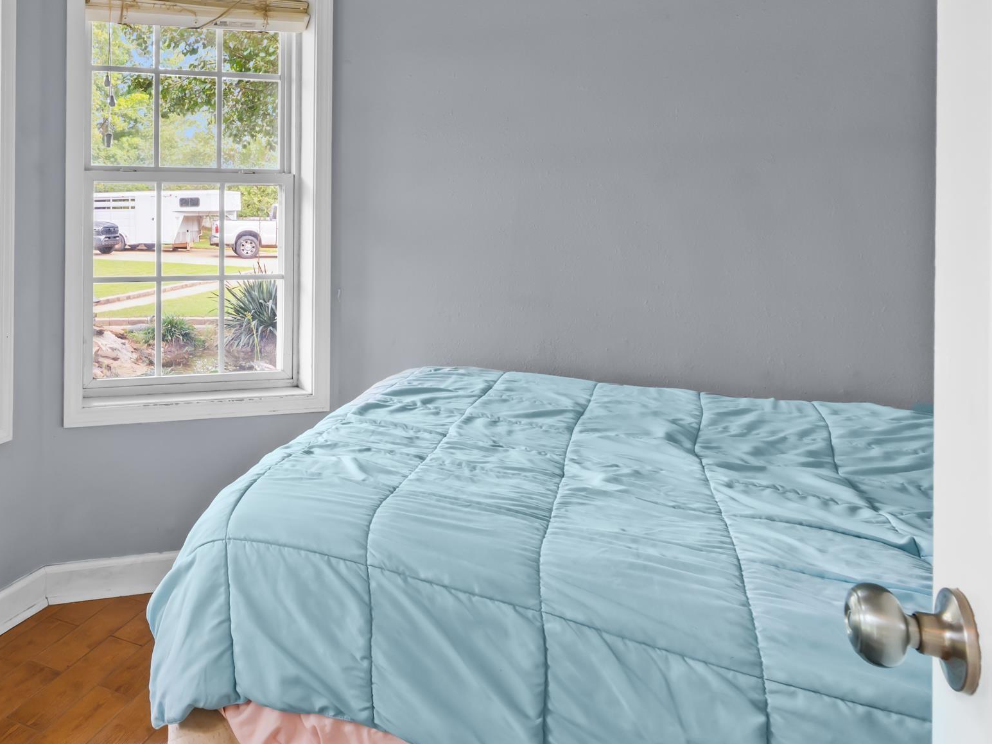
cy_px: 199
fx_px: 802
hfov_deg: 56.3
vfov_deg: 48.1
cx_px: 132
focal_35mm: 28
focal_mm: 10
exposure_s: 1/2.5
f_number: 9
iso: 250
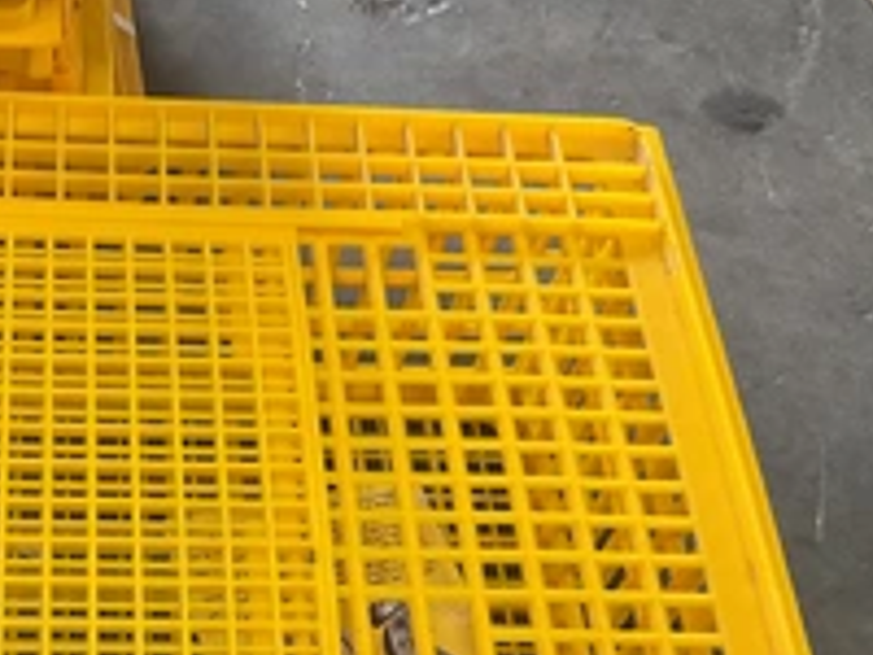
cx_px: 157
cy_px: 568
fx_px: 1463
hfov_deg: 32.2
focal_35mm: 58
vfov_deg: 24.6
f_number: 1.8
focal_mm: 3
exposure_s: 1/60
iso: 125
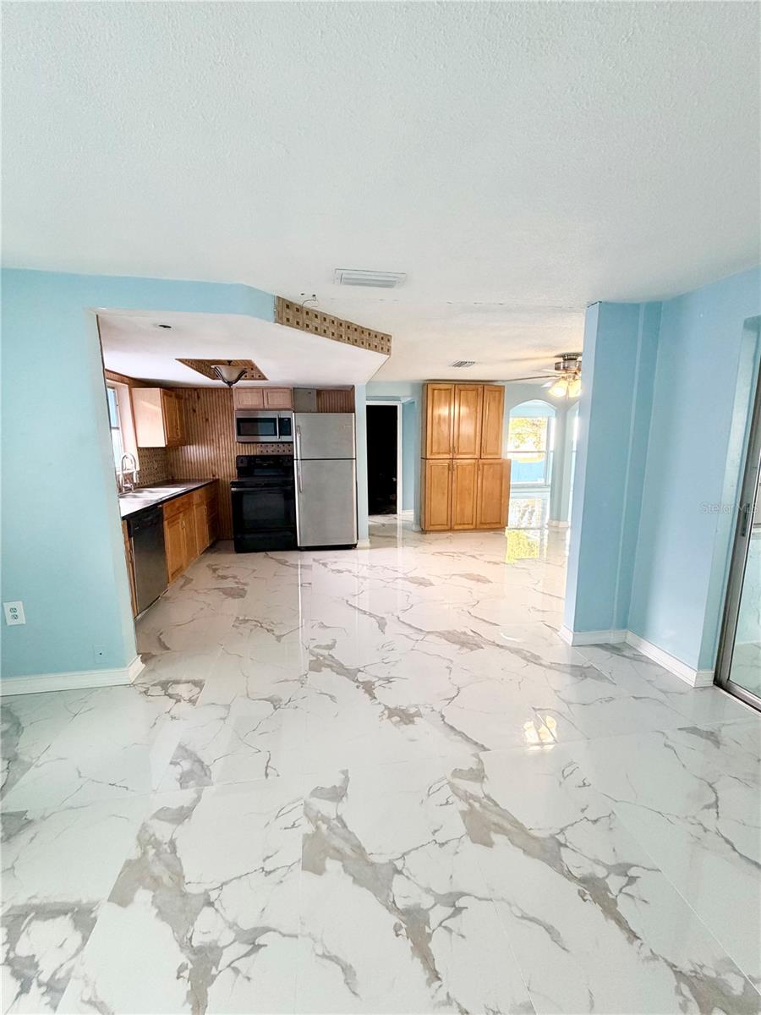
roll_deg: +0.2
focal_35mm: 14
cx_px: 380
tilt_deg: -9.4
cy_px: 508
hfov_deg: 85.7
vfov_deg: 102.1
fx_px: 410
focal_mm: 2.22
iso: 200
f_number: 2.2
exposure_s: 1/60
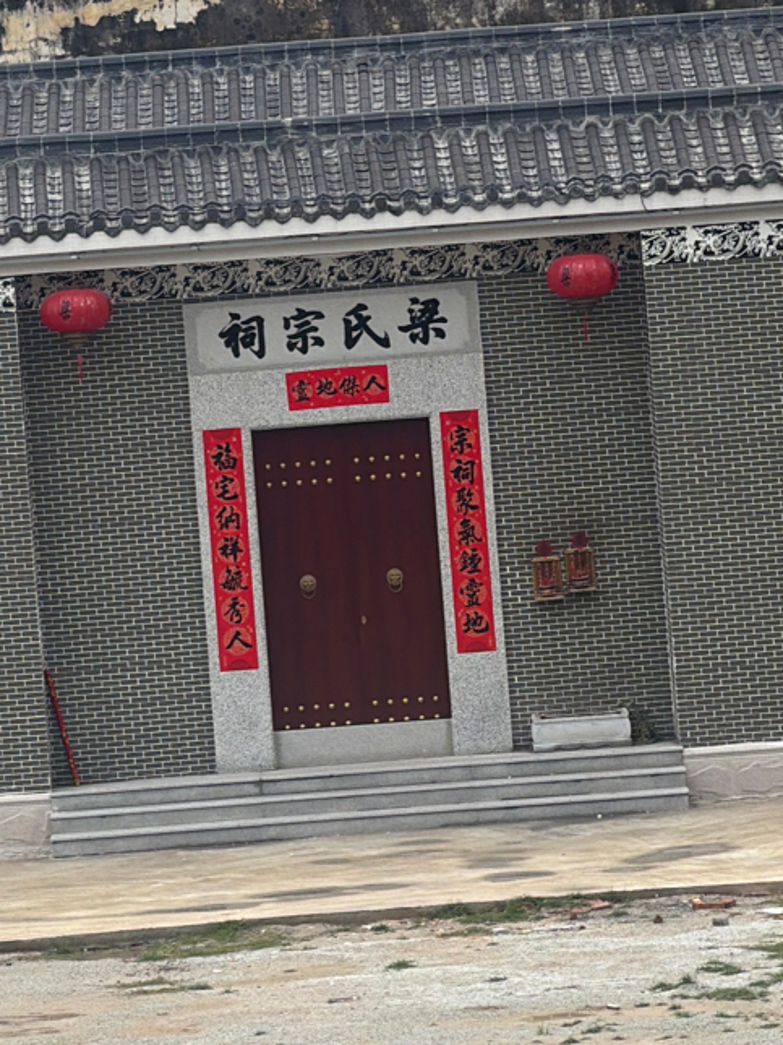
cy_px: -80
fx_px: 7027
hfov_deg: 6.4
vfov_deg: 8.4
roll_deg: +4.1
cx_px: 213
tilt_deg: +0.6
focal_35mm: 233
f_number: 2.8
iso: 25
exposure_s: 1/638
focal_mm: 16.89
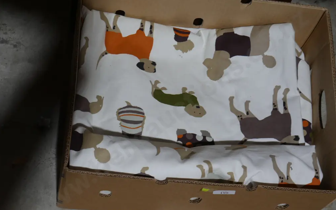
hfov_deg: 29.0
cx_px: 169
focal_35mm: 71
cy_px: 118
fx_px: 650
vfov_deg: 18.3
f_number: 5.4
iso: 400
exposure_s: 1/80
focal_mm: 33
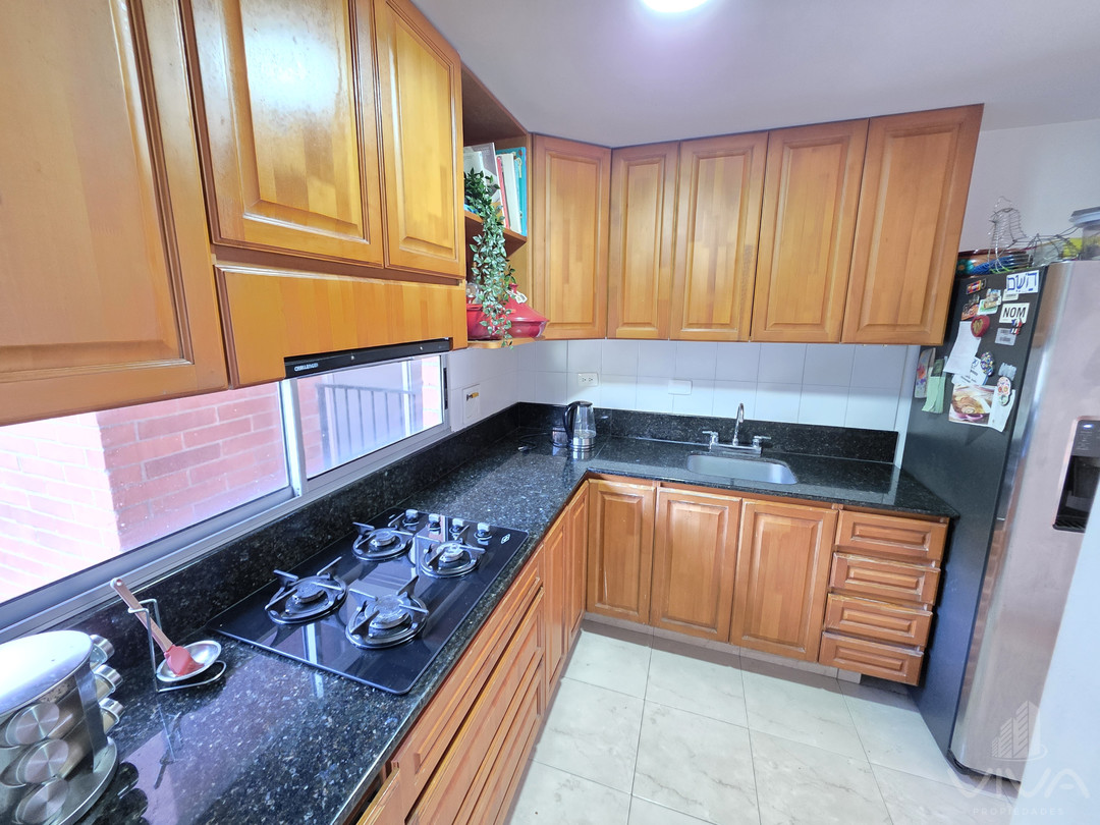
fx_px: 413
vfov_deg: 89.9
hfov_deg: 106.2
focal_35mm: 13
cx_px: 550
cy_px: 412
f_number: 1.9
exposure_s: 1/40
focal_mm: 2.2
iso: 1000
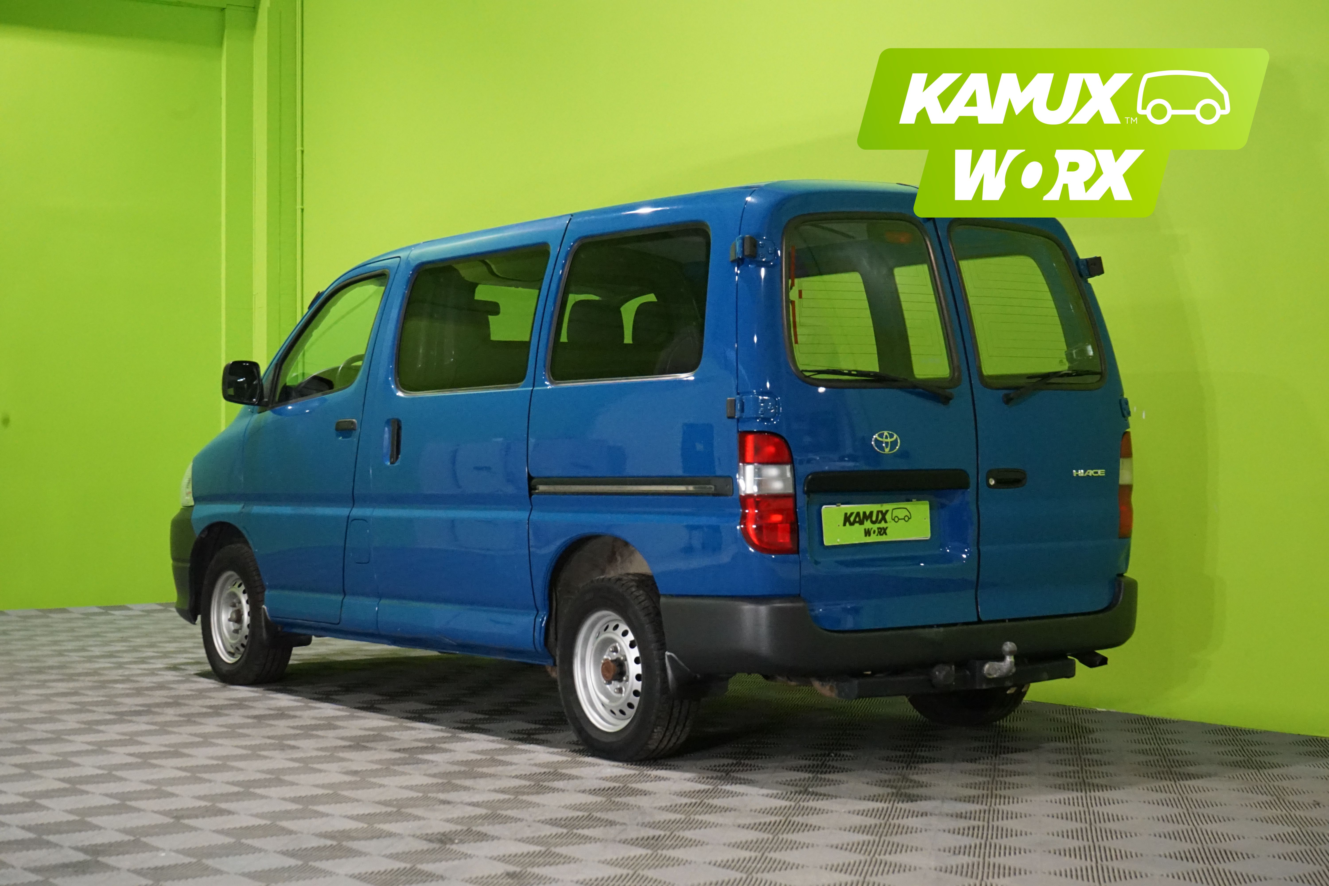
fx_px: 2141
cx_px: 664
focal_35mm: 58
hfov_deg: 34.5
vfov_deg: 23.4
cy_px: 443
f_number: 10
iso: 6400
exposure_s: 1/80
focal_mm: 58
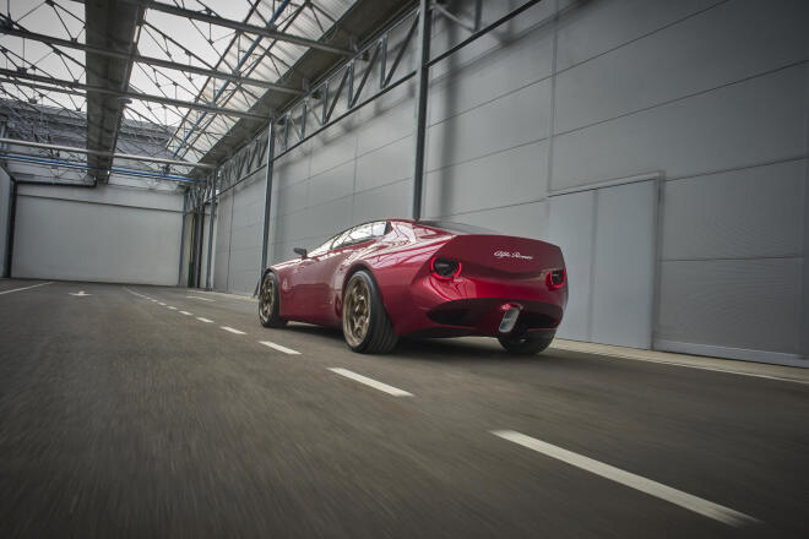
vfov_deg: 47.9
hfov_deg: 67.4
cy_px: 270
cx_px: 404
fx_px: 607
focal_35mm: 27
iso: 100
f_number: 9
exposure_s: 1/13
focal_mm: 27
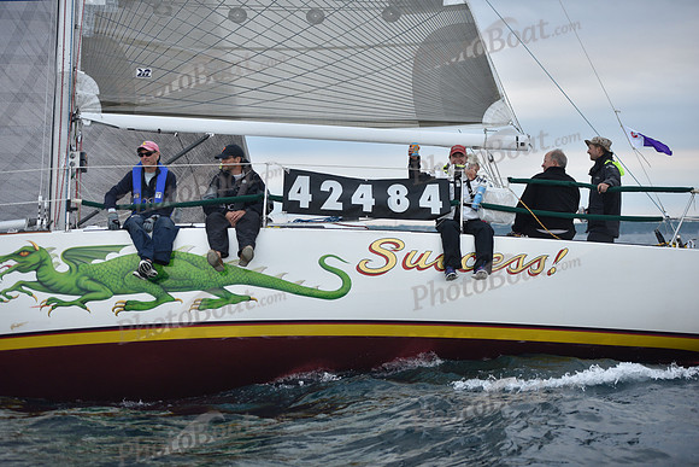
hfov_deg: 28.8
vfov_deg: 19.5
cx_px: 350
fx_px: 1359
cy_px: 234
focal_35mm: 70
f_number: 2.8
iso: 500
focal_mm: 70
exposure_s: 1/640
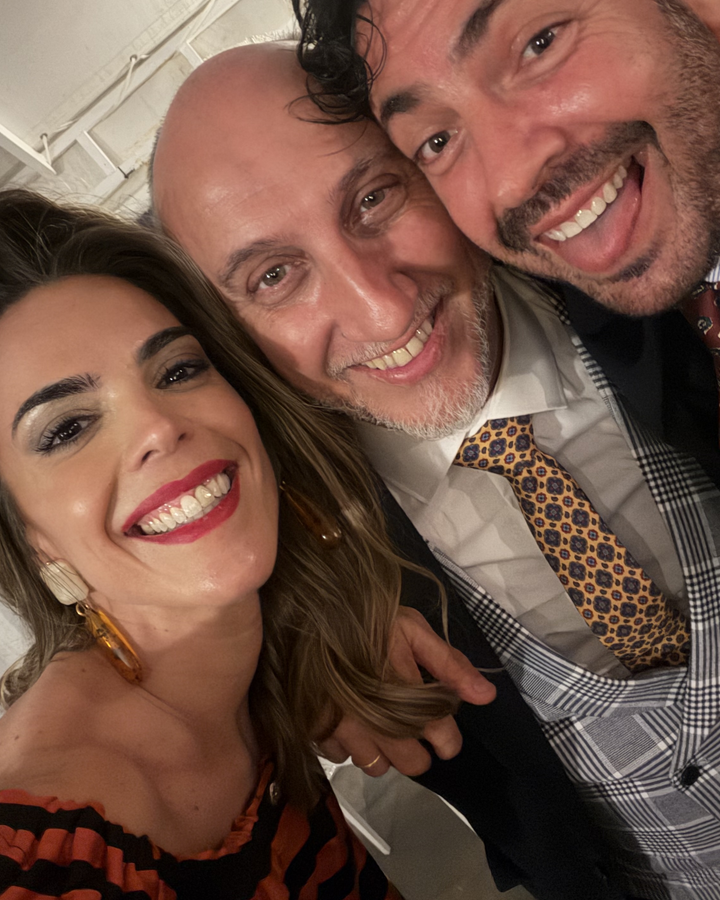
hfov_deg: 45.8
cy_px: 414
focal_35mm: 32
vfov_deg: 55.6
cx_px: 366
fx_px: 852
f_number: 1.9
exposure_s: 1/14
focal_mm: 2.71
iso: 1000
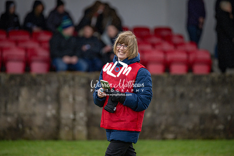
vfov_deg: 4.6
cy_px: 78
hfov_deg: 6.8
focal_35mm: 302
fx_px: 1962
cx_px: 117
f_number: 2.8
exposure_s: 1/1000
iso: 1100
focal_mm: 300
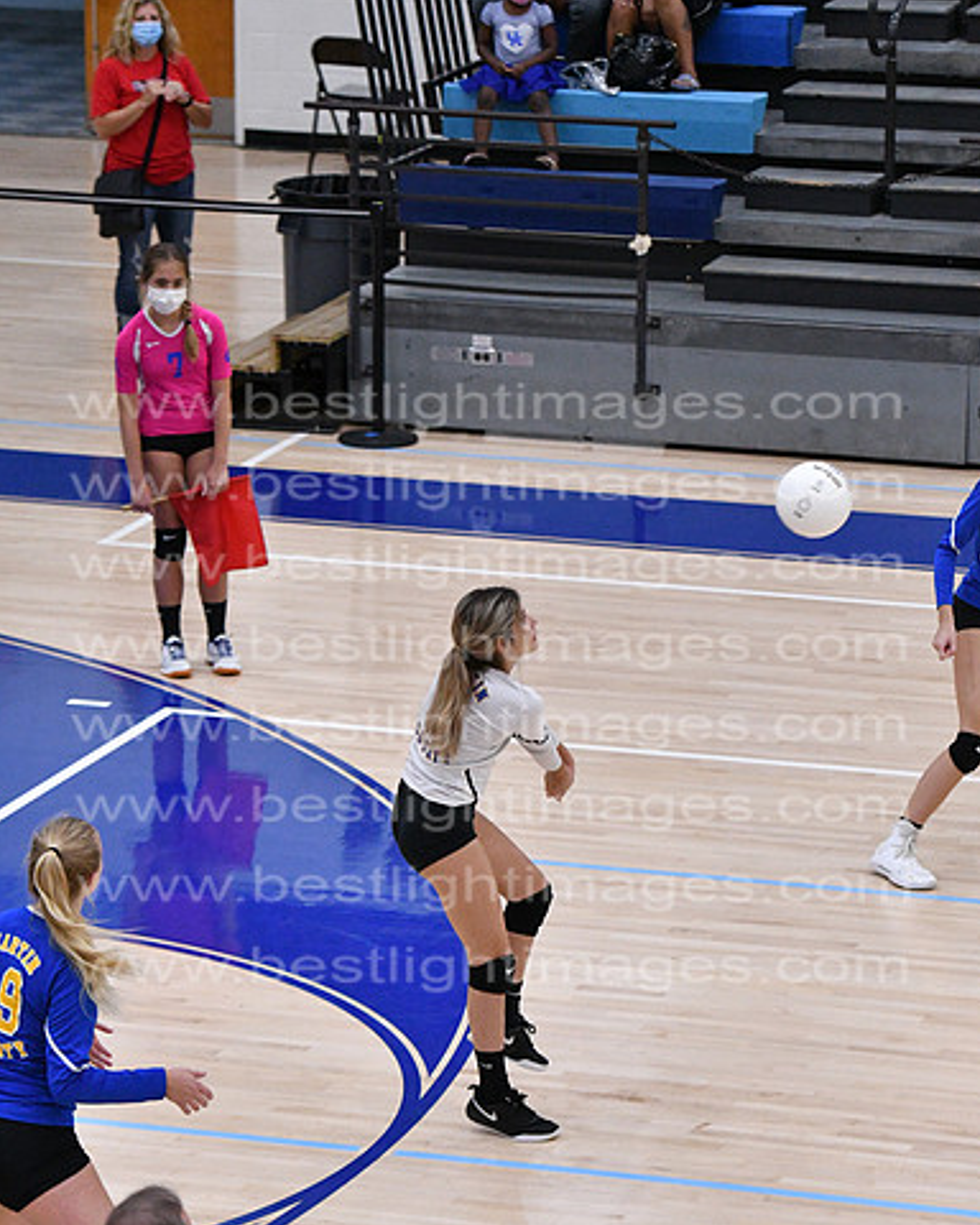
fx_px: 6474
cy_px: 689
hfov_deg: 8.7
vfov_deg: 10.8
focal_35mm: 179
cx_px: 491
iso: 6400
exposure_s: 1/1250
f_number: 3.2
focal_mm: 105
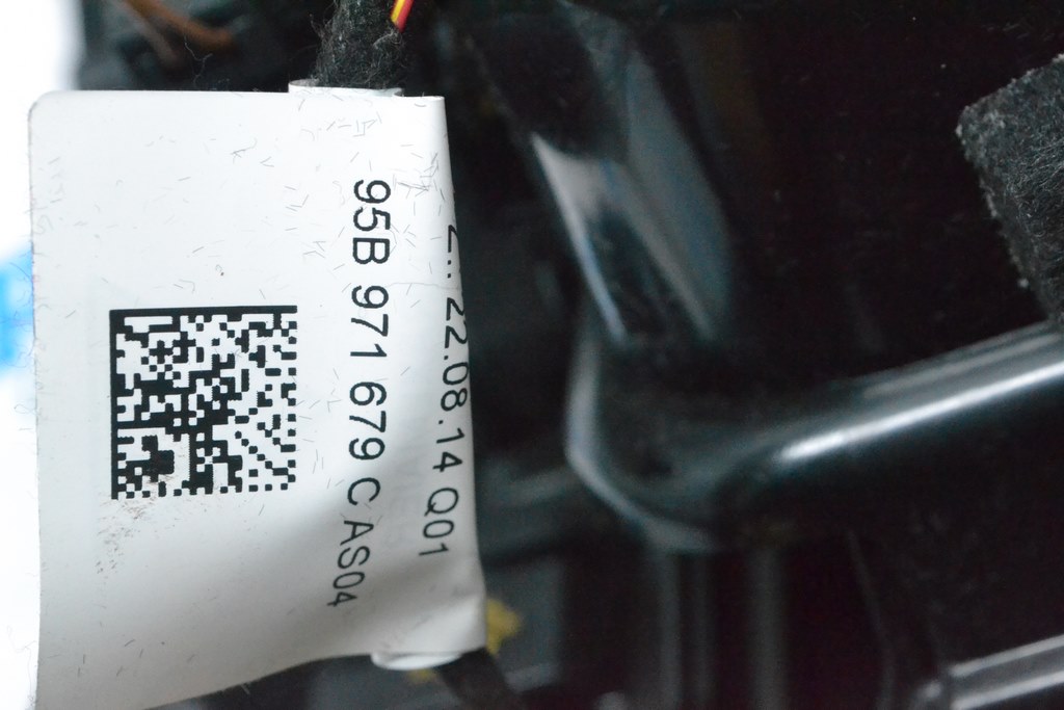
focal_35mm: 82
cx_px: 532
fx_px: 2439
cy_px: 355
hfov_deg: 24.6
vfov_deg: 16.6
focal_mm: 55
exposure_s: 1/160
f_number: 10
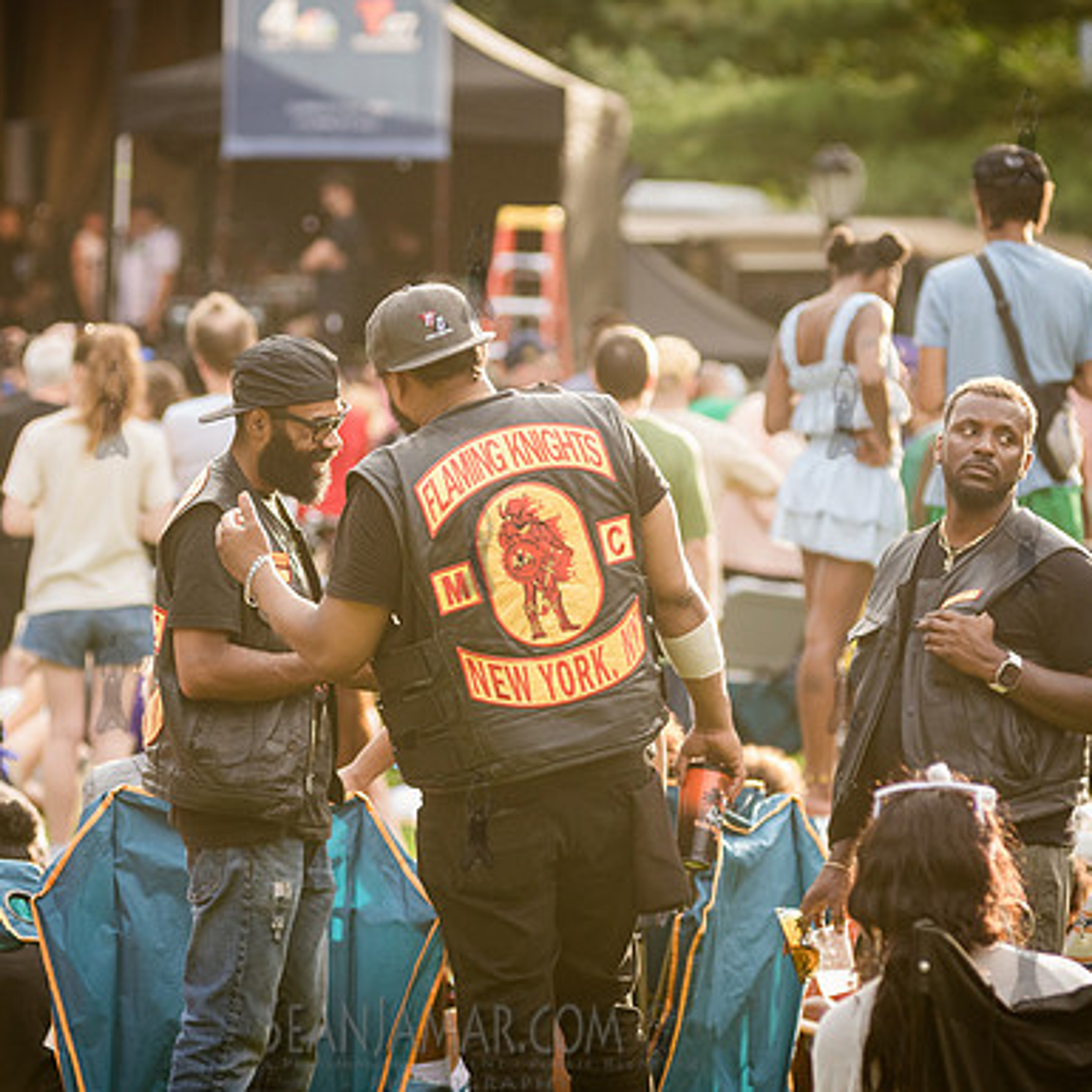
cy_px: 546
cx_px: 477
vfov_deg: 6.9
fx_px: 9065
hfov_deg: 6.9
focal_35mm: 254
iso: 1000
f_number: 4
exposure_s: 1/640
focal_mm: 170
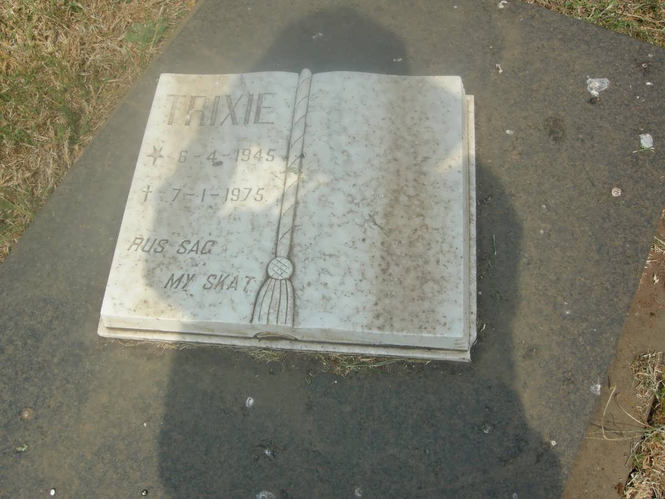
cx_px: 332
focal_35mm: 36
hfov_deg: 51.4
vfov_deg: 39.7
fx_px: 692
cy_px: 250
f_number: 5.4
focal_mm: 7.5
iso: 64
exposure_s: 1/268
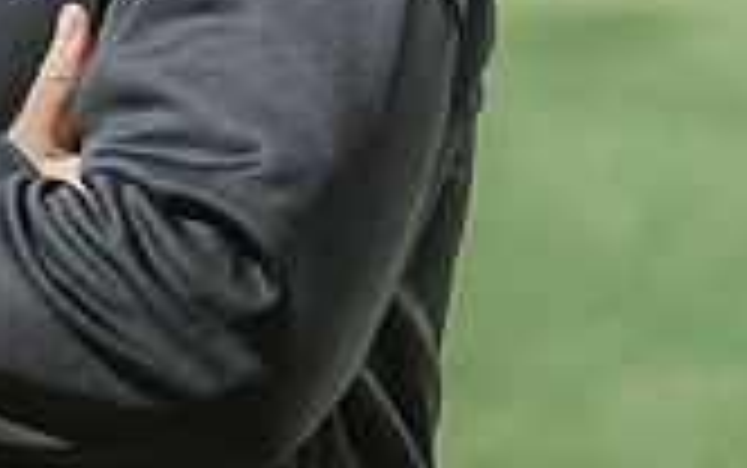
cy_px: -385
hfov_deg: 6.5
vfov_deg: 4.1
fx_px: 6539
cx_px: -378
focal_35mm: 321
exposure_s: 1/100
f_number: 2.8
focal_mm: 90
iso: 2000
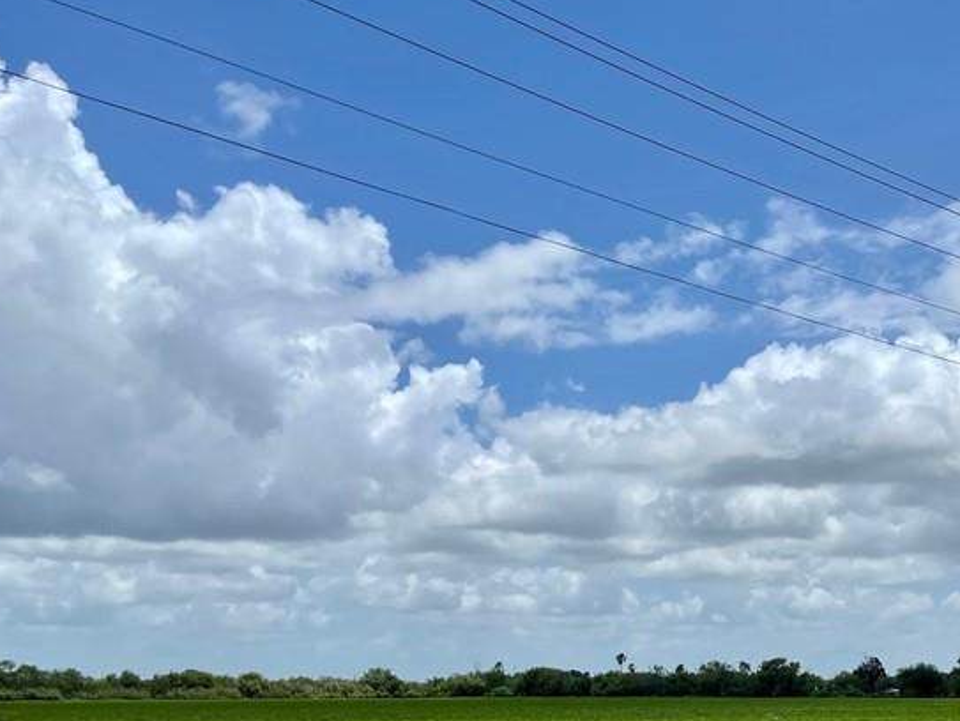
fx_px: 1360
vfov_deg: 28.8
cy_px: 622
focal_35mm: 49
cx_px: 792
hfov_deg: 37.3
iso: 32
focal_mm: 5.1
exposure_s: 1/7937
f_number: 1.6
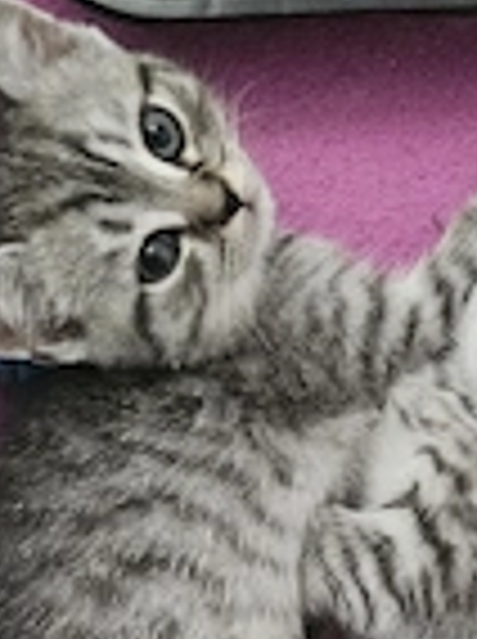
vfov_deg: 25.9
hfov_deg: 21.7
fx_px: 1198
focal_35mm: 65
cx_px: 477
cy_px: 814
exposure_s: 1/25
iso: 800
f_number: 1.8
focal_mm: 5.4
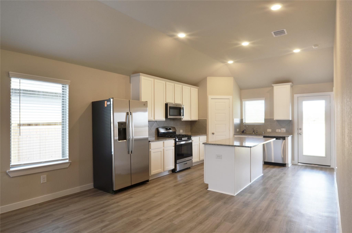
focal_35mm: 21
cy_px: 116
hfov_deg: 81.3
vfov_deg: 59.3
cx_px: 176
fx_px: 205
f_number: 3.5
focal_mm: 14
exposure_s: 1/50
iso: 100
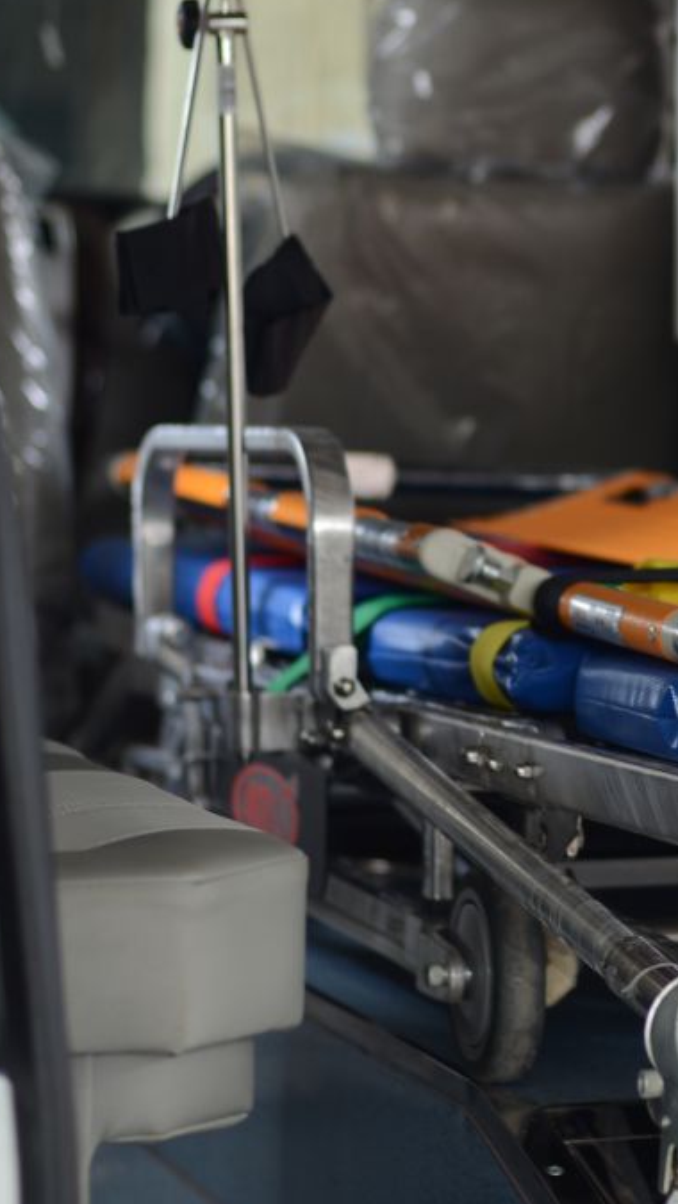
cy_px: 394
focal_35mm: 140
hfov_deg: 8.5
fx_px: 4472
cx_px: 930
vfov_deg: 15.3
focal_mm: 50
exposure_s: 1/60
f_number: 2.5
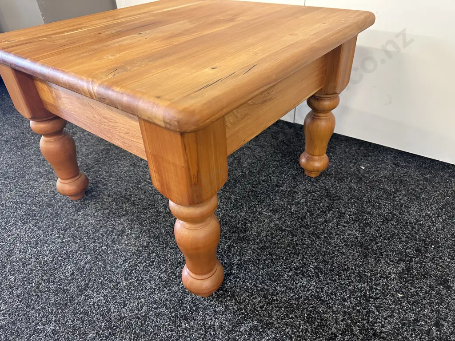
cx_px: 228
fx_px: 315
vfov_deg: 56.8
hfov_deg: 71.6
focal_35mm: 24
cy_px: 170
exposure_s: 1/50
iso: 320
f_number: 1.78
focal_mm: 6.86
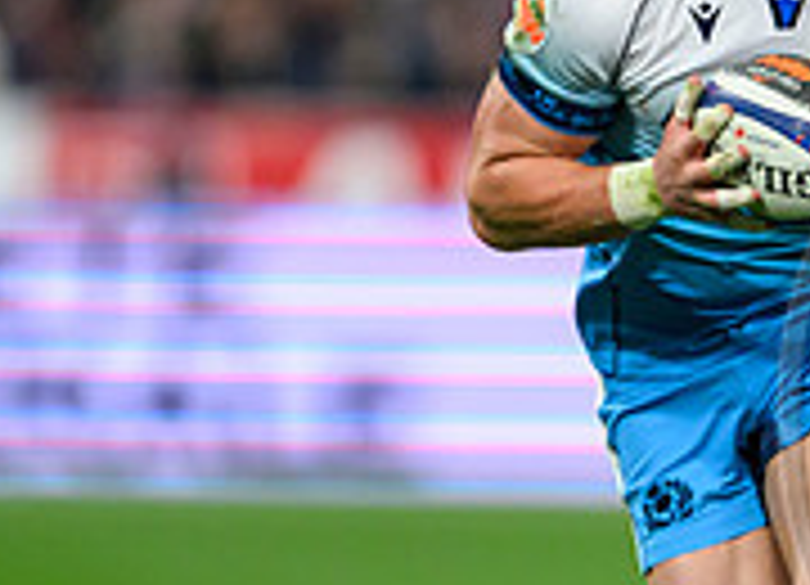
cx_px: 1066
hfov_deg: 1.4
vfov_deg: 1.0
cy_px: 463
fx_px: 34337
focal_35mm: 1487
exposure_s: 1/3200
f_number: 2.8
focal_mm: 400
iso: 3200
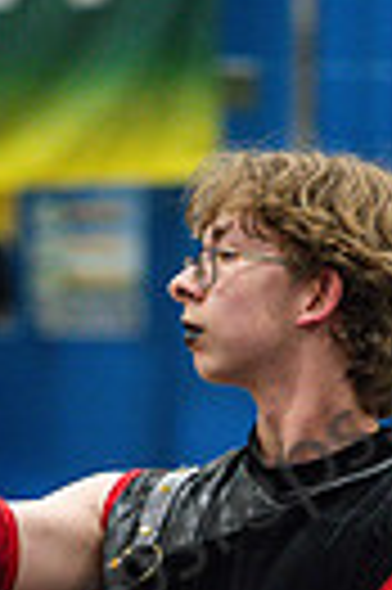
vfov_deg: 3.0
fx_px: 11283
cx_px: 167
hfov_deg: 2.0
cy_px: 595
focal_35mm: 689
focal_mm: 200
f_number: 4
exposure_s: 1/500
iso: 6400
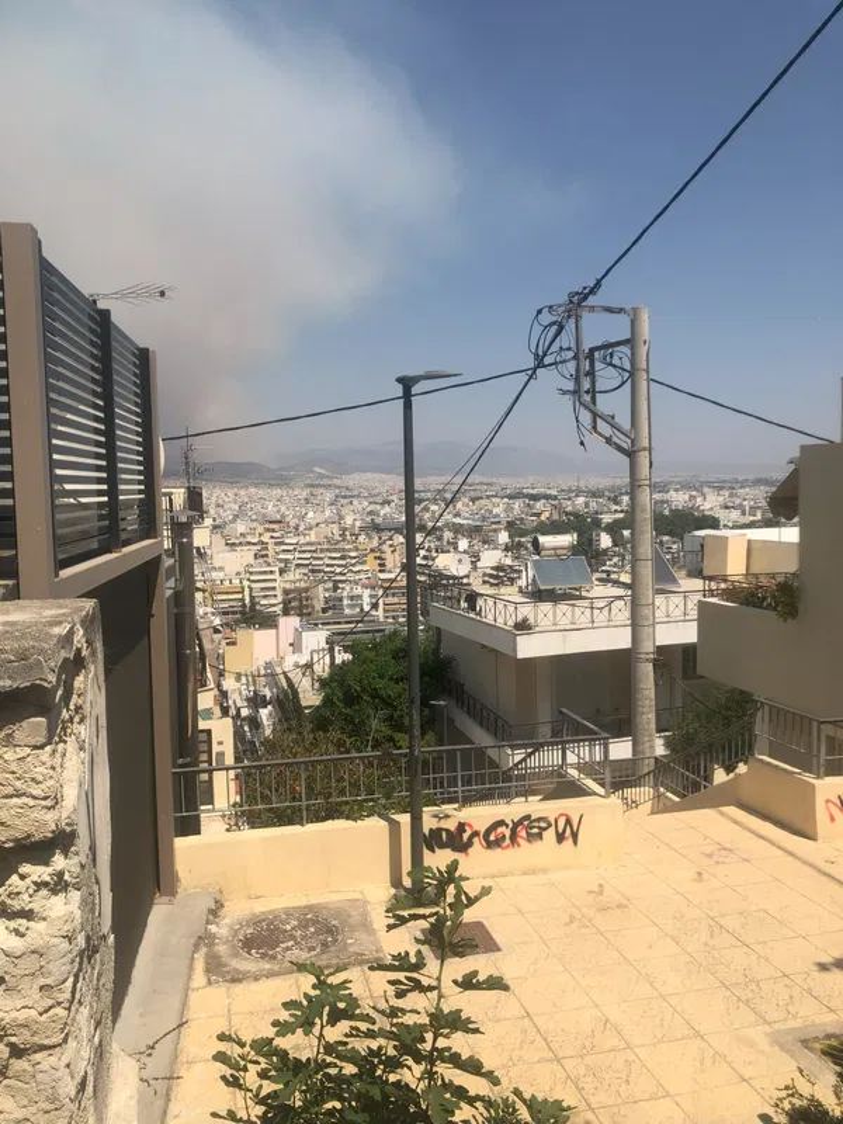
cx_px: 422
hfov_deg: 49.7
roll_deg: -1.1
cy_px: 562
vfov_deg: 63.4
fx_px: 909
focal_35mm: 28
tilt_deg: -5.8
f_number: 1.8
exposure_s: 1/4000
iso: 25
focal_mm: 4
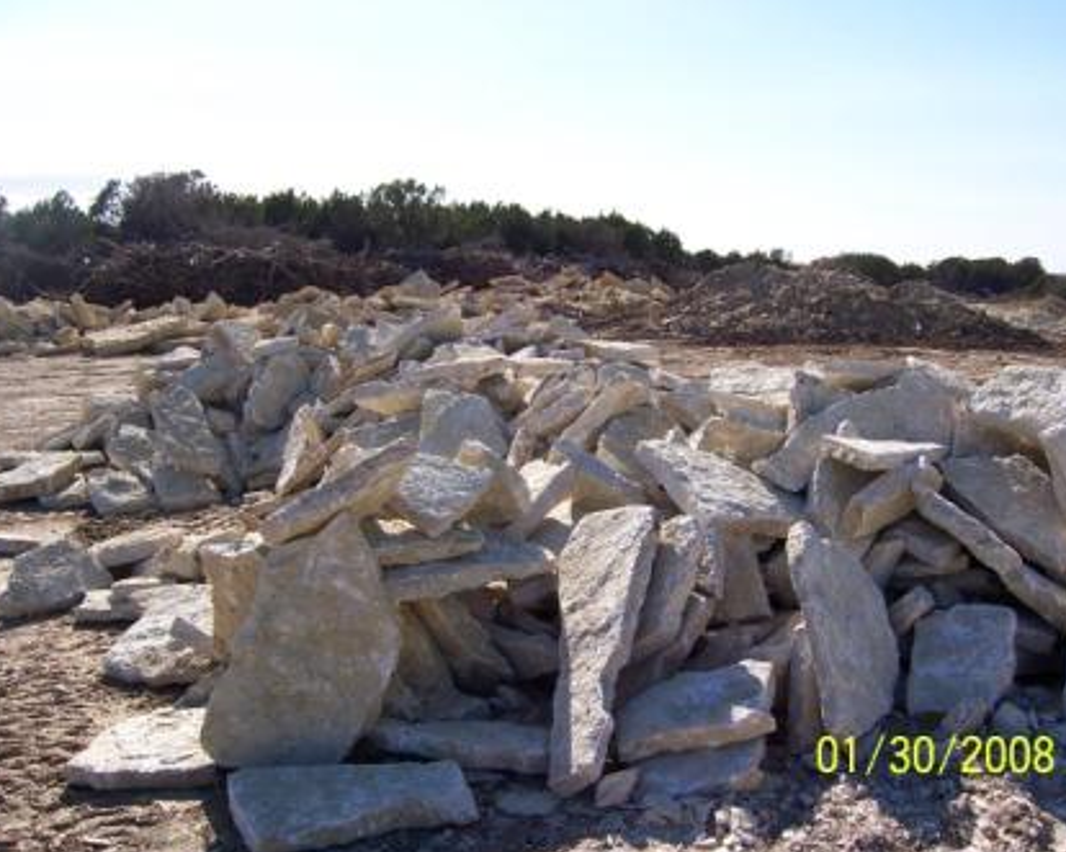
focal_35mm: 38
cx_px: 543
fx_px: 1199
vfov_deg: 39.1
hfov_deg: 47.9
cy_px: 430
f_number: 4.8
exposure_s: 1/350
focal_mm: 6
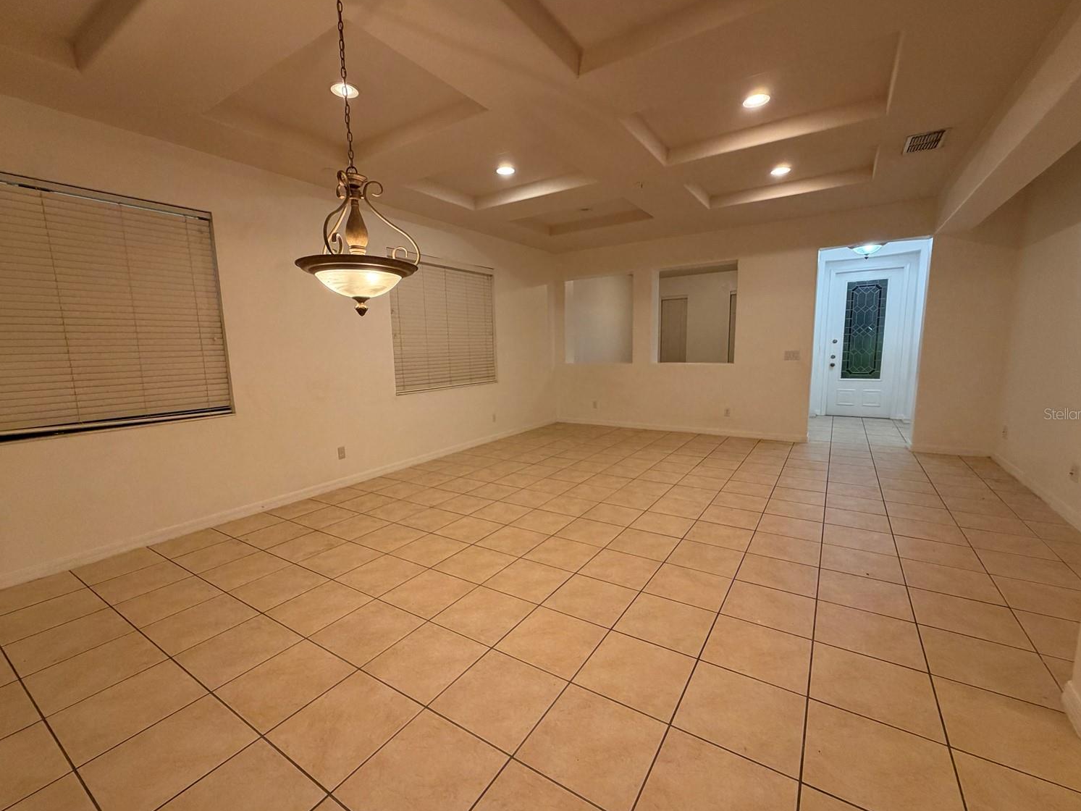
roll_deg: +1.3
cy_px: 413
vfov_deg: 81.7
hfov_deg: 98.2
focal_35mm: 15
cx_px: 533
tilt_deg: -8.8
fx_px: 468
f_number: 2.2
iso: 250
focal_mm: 2.22
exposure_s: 1/60
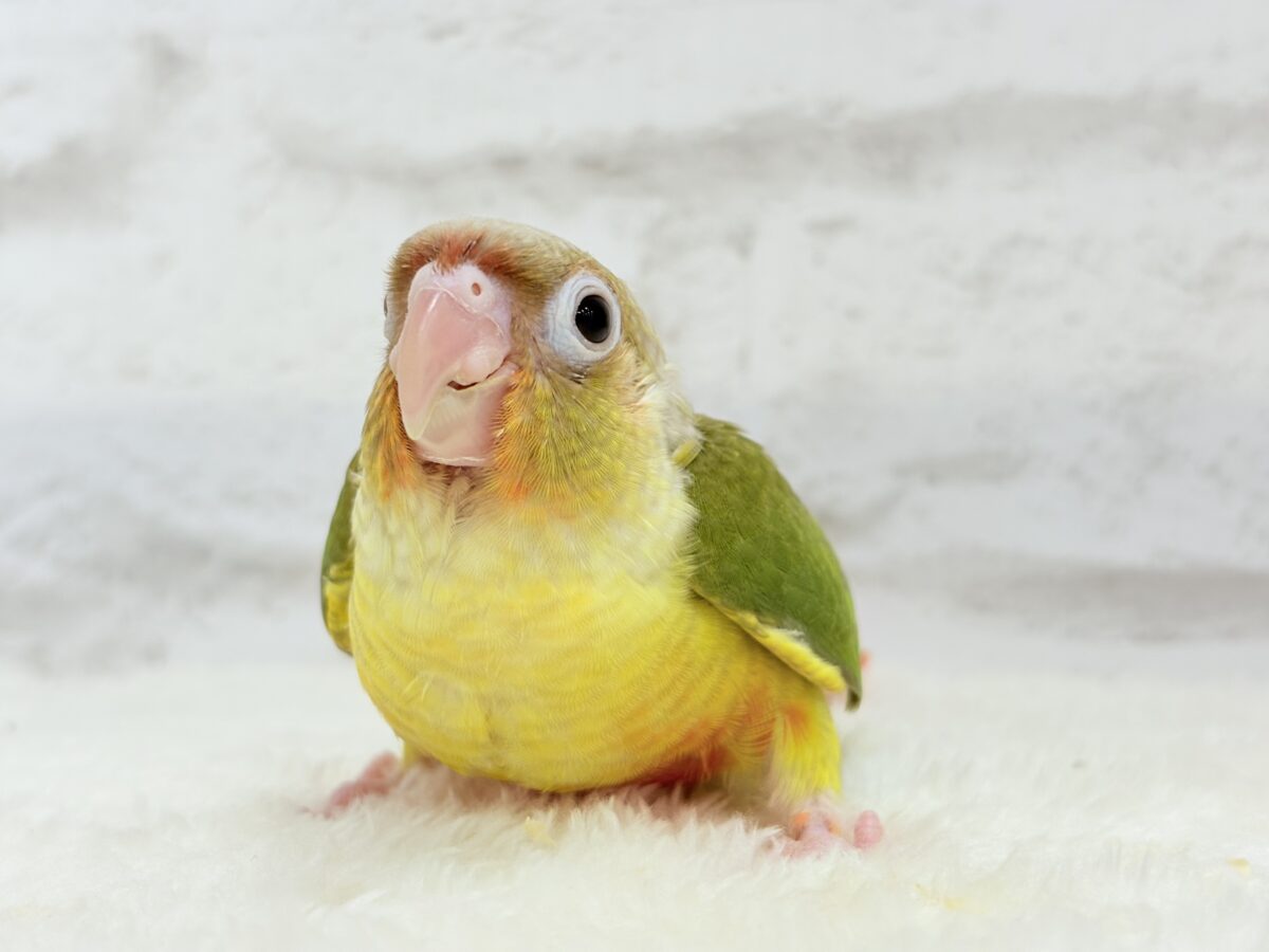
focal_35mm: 52
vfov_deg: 28.0
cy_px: 476
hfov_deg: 36.8
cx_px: 634
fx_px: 1906
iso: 64
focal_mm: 5.96
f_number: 1.6
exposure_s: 1/100
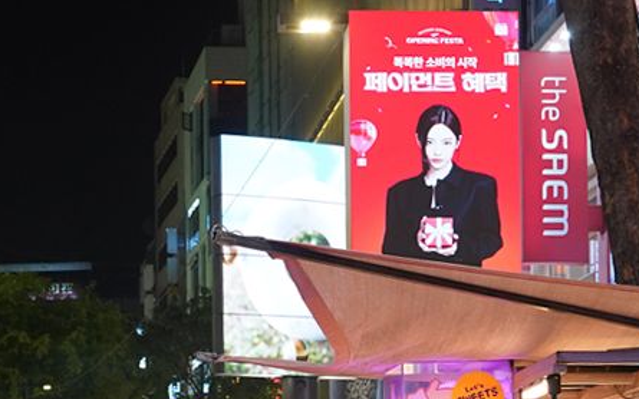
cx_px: 280
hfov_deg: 18.9
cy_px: 518
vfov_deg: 11.6
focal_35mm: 110
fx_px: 1915
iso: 800
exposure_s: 1/100
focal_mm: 24
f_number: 4.5
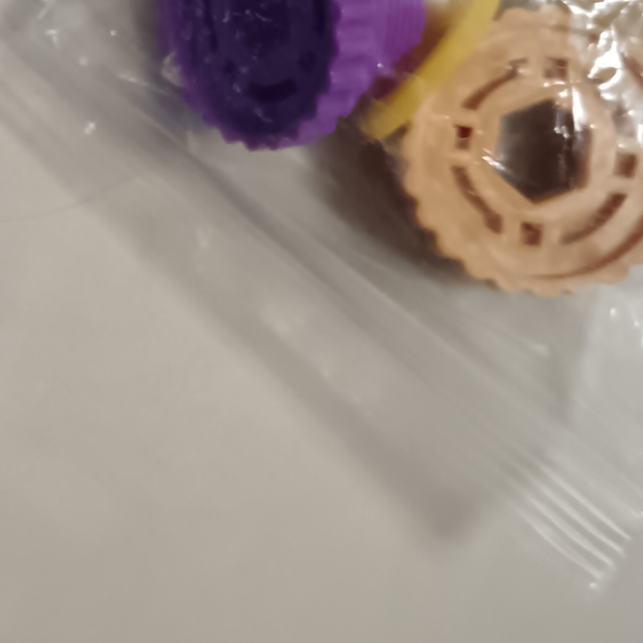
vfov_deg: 20.9
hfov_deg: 20.4
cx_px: -74
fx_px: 1702
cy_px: 57
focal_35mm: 81
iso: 5689
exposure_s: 1/50
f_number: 1.9
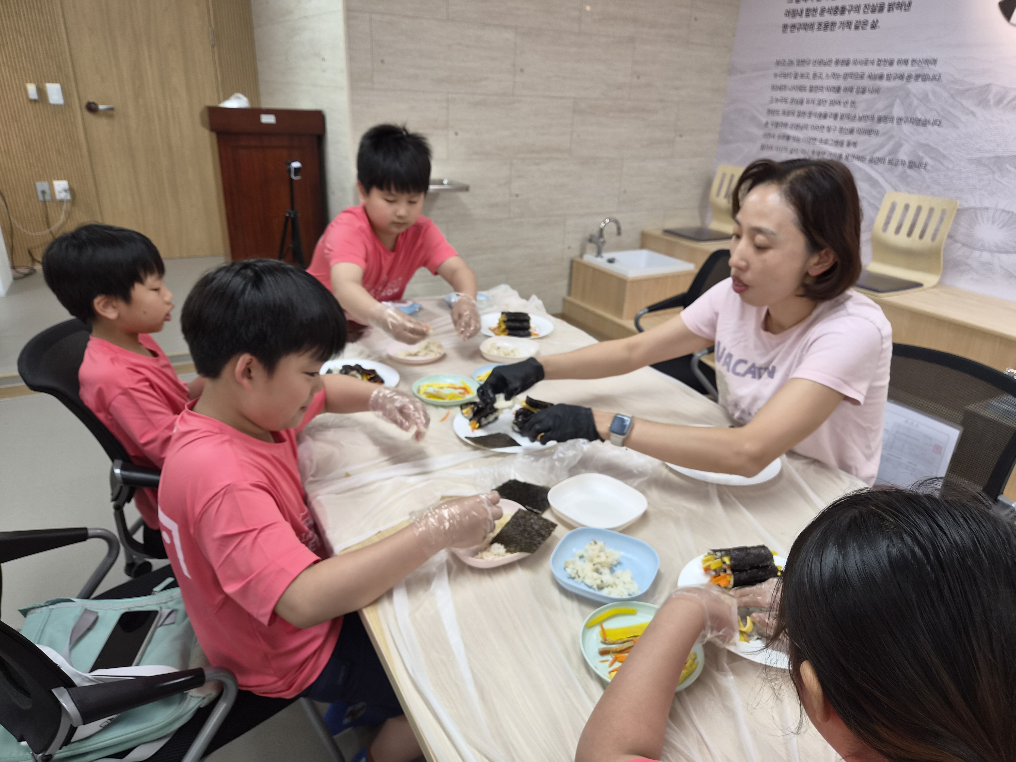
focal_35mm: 23
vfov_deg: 58.9
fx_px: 675
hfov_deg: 73.9
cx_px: 508
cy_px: 381
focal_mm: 5.4
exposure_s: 1/120
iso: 125
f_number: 1.8
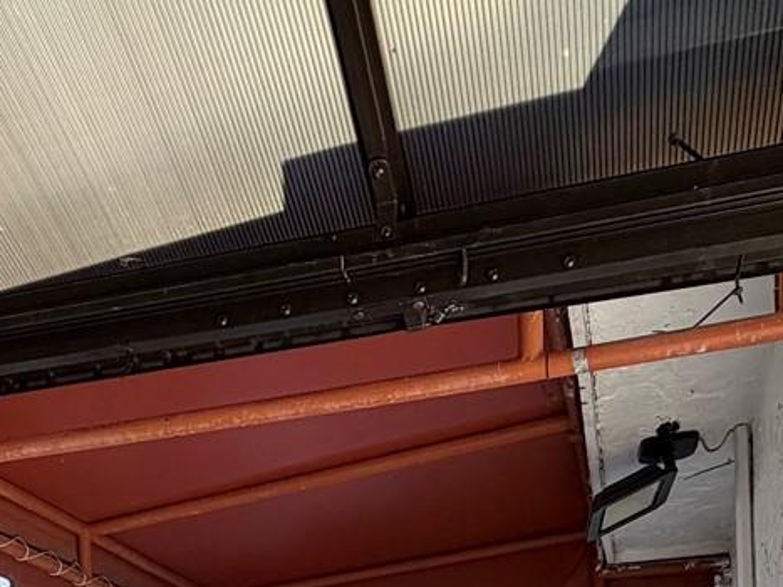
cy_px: 832
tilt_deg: -0.3
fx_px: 1085
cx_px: 251
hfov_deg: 39.1
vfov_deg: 24.7
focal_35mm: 48
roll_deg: -0.4
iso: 64
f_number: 2.2
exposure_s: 1/502
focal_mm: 2.22
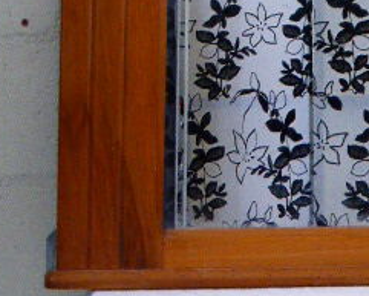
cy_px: -118
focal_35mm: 171
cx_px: 271
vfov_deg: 8.9
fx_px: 1868
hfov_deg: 11.3
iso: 400
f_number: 4.9
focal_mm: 11.7
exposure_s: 1/25
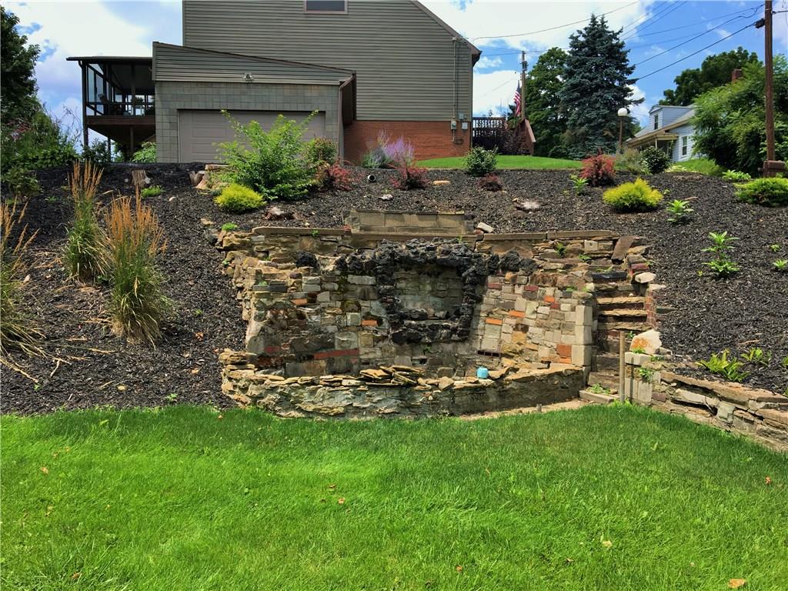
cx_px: 394
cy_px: 296
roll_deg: +0.7
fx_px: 660
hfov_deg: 61.7
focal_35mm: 29
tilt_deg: -0.5
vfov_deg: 48.2
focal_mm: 4.15
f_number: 2.2
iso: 25
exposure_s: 1/950
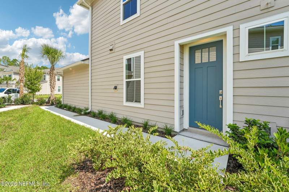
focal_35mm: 14
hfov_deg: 104.3
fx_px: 112
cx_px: 144
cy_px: 96
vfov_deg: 81.1
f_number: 11
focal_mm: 14
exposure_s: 1/320
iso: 400
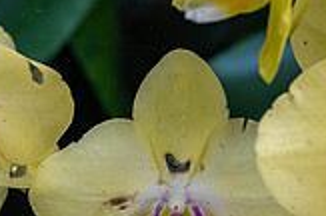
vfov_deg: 2.0
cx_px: 138
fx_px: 6128
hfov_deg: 3.0
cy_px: 93
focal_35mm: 678
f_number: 8
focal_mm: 190
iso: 1000
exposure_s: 1/160
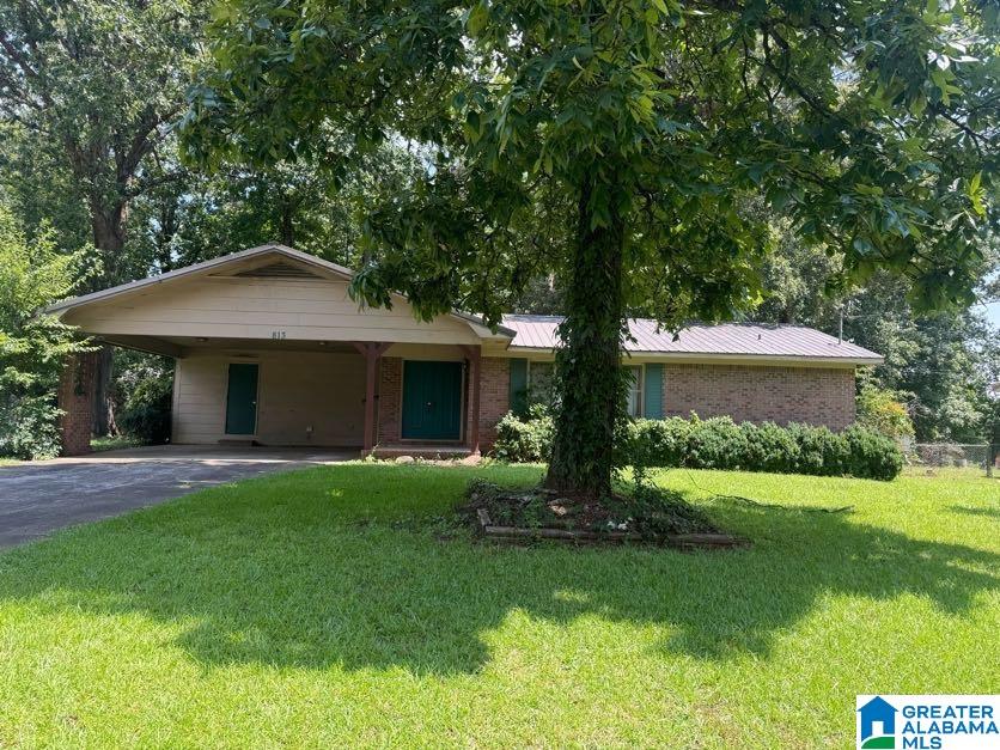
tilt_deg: +3.1
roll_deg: -1.9
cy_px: 375
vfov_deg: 56.8
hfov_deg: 71.6
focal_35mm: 24
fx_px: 693
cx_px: 500
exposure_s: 1/609
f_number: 1.78
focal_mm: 6.76
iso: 80
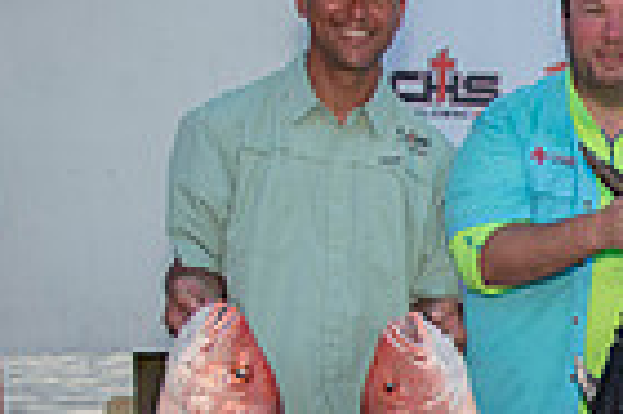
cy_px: 496
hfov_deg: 21.6
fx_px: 1435
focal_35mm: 83
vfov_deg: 15.8
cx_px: 859
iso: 250
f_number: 2.8
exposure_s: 1/400
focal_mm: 20
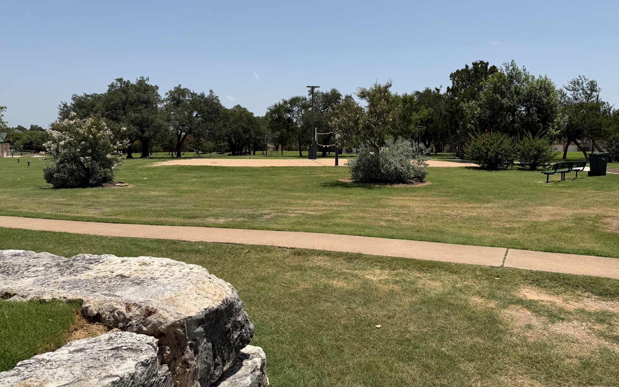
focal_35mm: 26
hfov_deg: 70.4
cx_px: 315
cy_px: 173
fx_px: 439
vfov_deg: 47.5
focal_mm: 6.76
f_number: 1.78
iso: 80
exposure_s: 1/6711
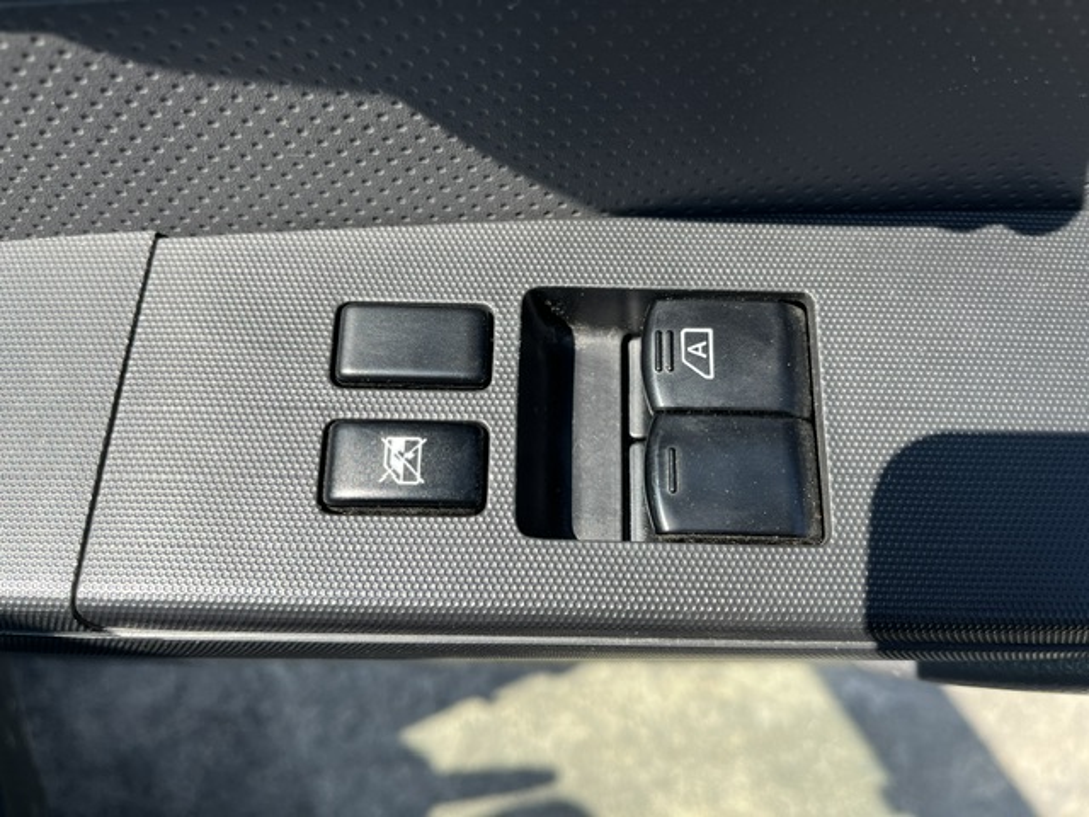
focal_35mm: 26
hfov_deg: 67.3
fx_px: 818
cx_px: 544
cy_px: 408
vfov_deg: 53.1
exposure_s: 1/1075
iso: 50
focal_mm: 5.1
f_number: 1.6
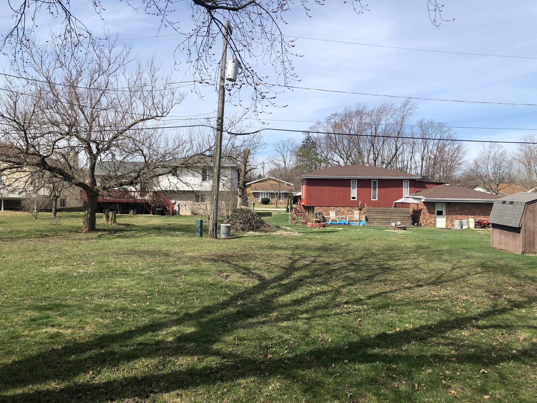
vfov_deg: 49.7
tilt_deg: -2.0
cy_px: 202
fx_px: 434
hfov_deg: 63.4
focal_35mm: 28
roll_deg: -0.7
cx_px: 268
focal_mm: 3.99
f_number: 1.8
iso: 20
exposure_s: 1/1919
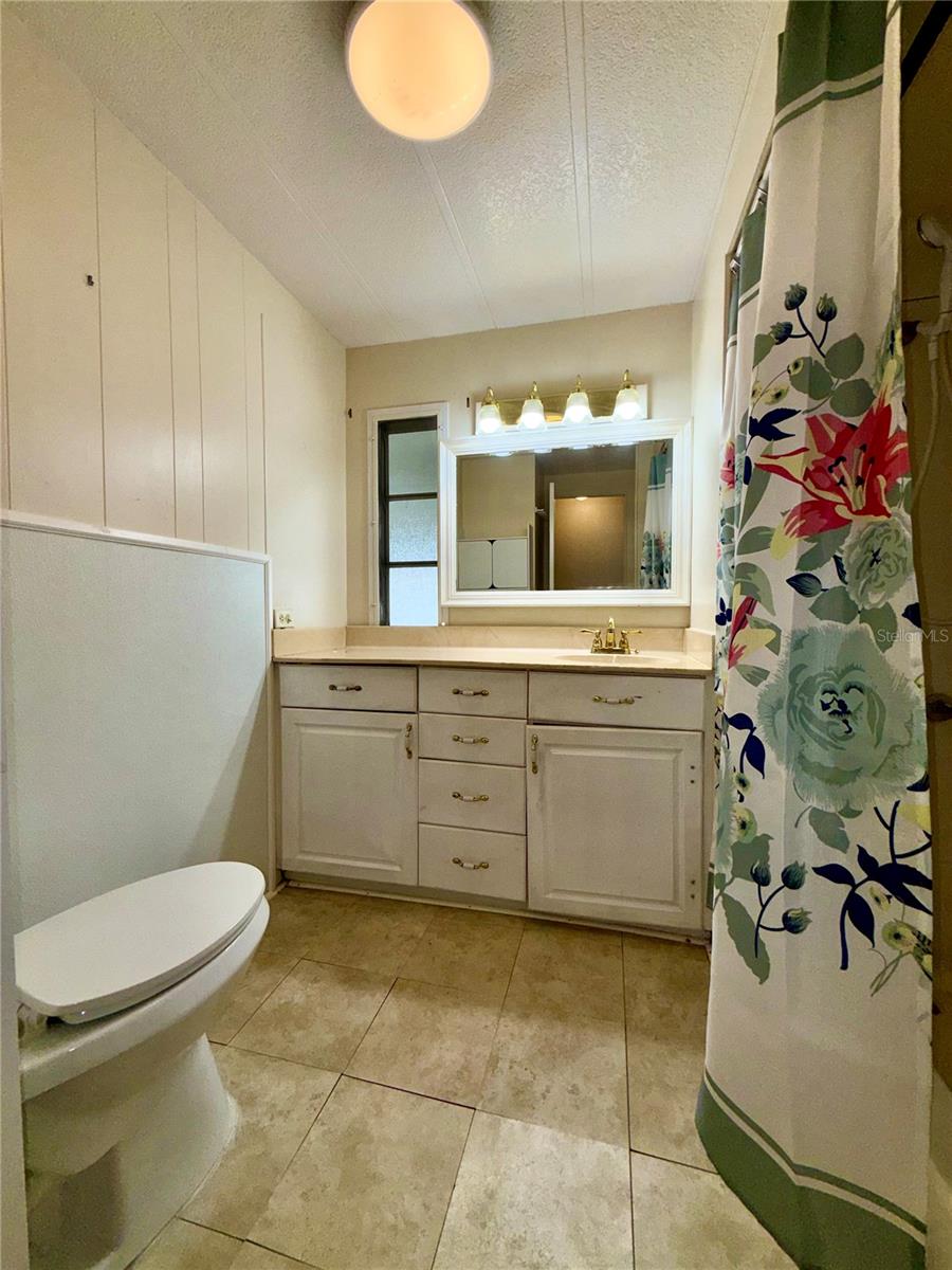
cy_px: 635
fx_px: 513
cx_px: 476
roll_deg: -0.2
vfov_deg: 102.1
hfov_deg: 85.7
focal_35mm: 14
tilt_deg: -1.8
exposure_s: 1/122
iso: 25
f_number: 2.2
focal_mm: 2.22
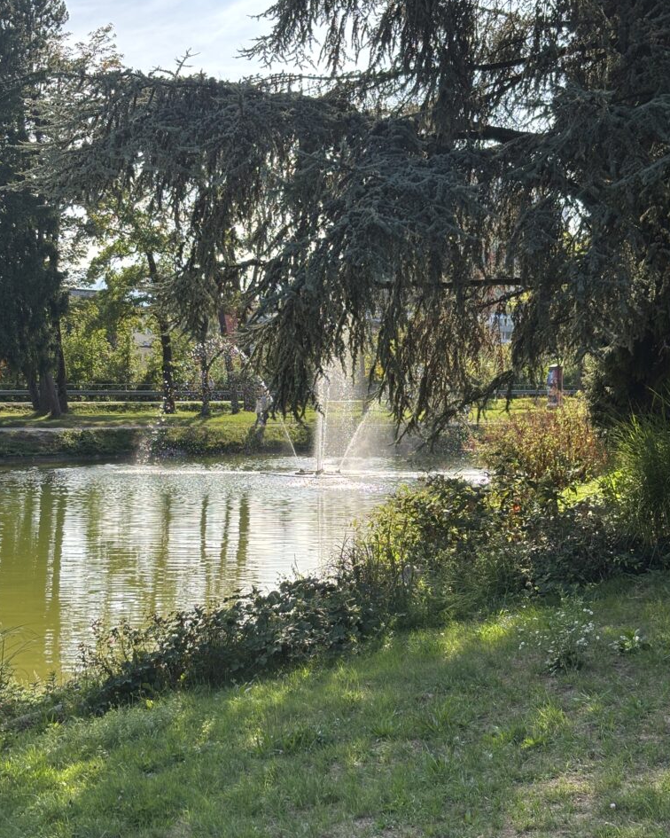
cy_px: 427
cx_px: 337
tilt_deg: -2.6
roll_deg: -0.6
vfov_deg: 34.1
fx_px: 1363
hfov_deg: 27.6
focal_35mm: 55
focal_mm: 5.96
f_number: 1.6
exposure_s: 1/894
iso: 32
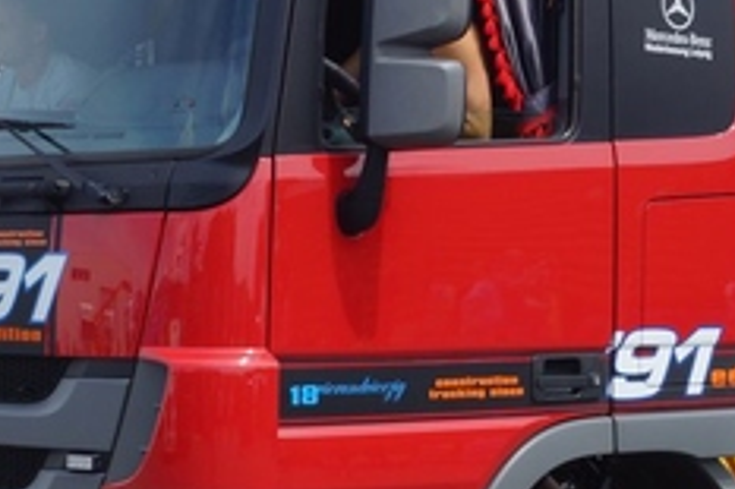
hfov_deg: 15.3
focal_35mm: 134
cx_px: 473
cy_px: 232
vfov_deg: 10.2
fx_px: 2734
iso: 100
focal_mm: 26
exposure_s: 1/125
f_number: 13
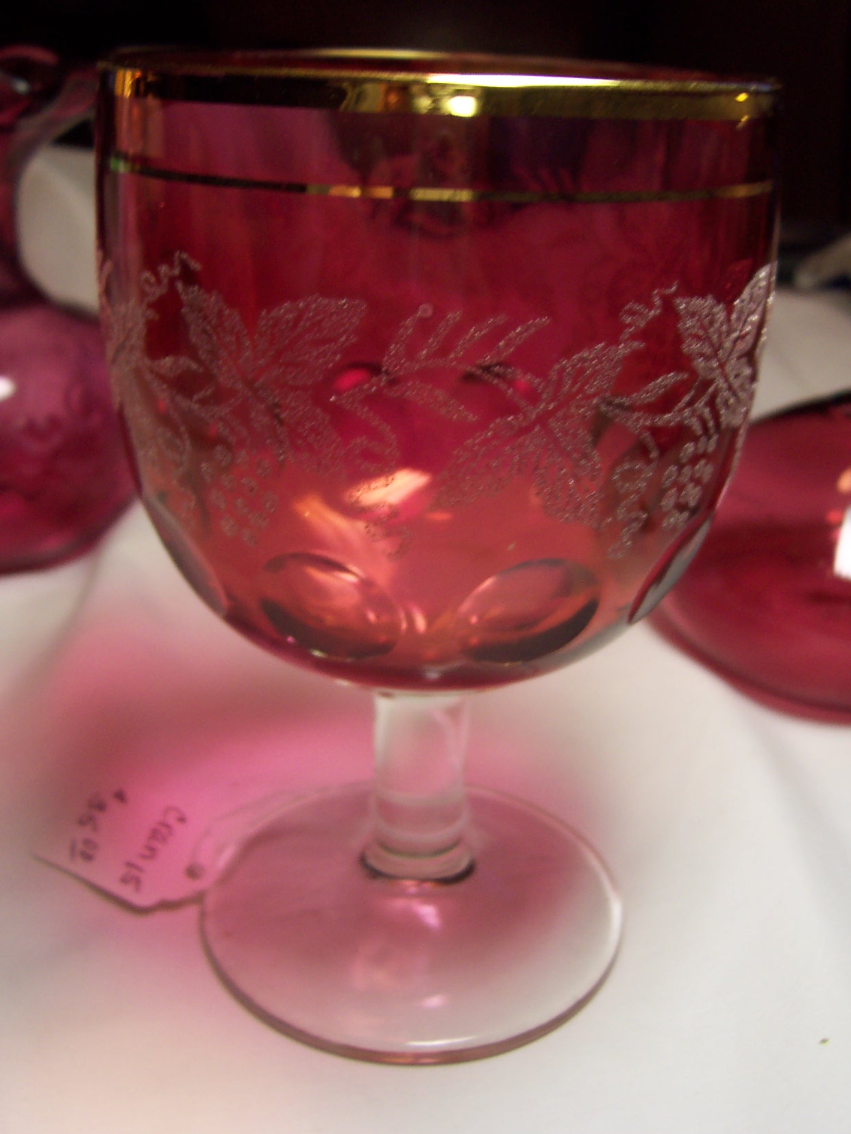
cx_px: 426
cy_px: 567
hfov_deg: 38.7
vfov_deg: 50.1
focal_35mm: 37
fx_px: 1213
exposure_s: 1/45
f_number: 2.8
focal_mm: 5.6
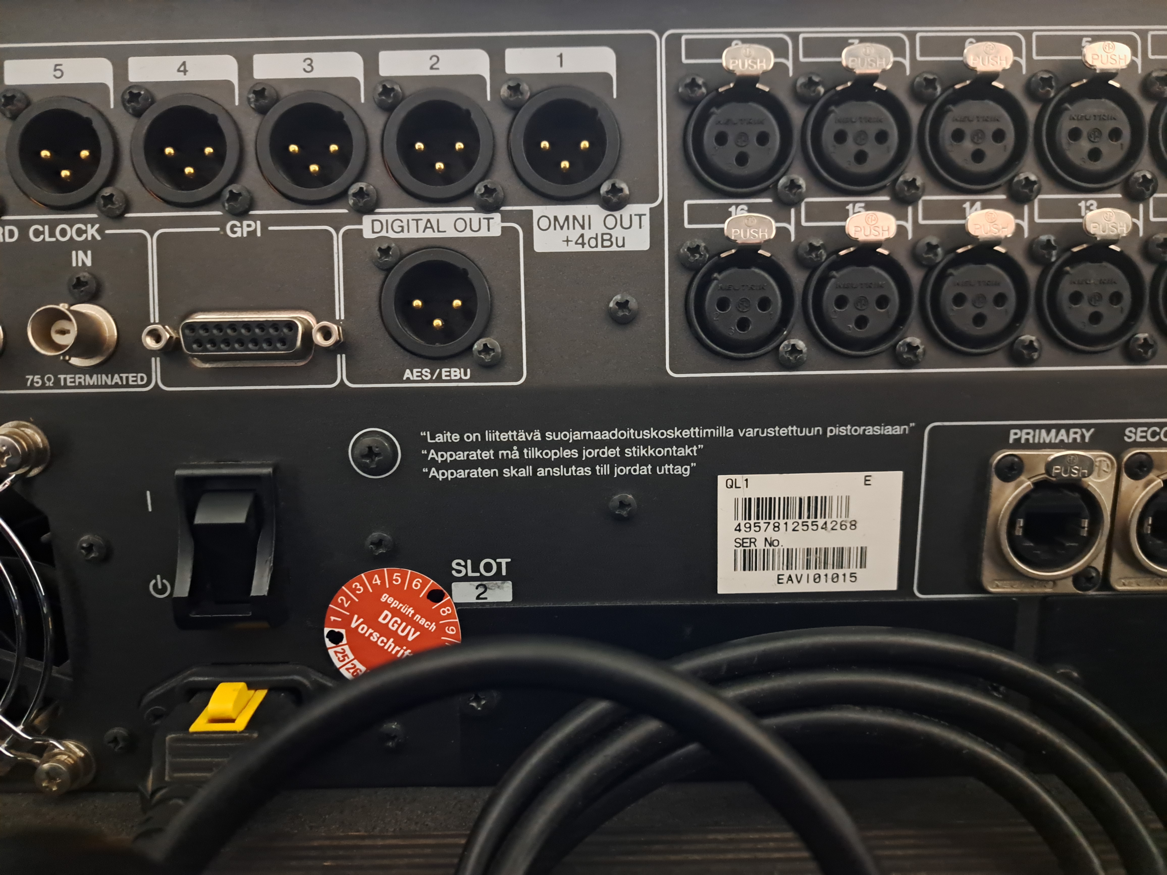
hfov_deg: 71.6
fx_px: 809
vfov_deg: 56.8
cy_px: 438
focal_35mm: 24
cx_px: 584
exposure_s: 1/20
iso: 1250
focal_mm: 5.23
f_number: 1.8
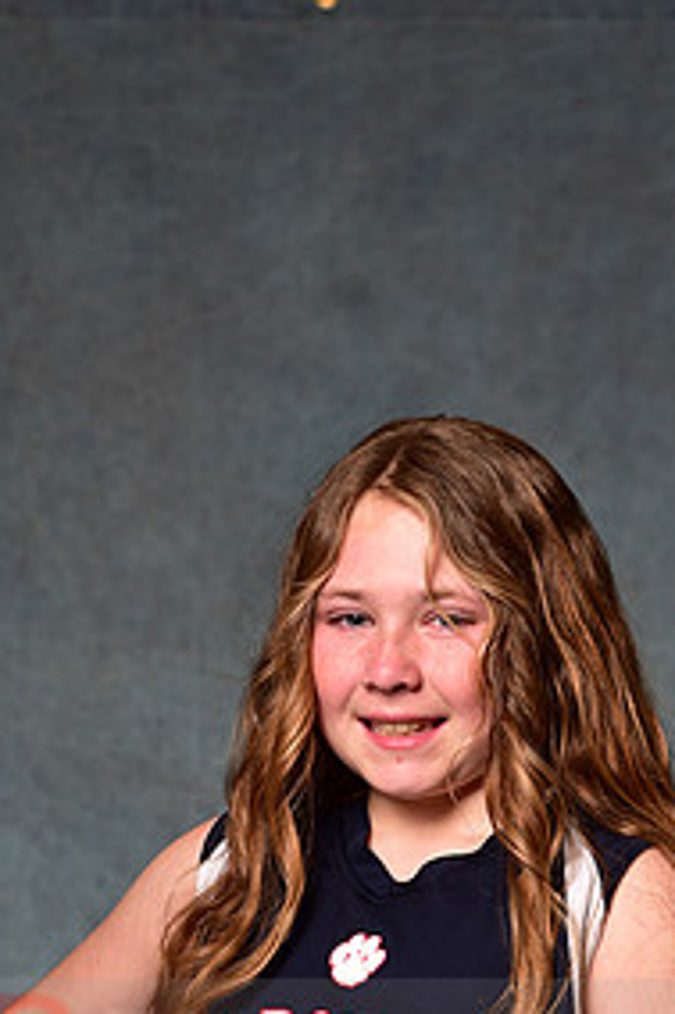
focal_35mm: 143
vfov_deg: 14.1
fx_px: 4026
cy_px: 1028
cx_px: 362
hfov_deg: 9.6
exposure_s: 1/200
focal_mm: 70
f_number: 5
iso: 100
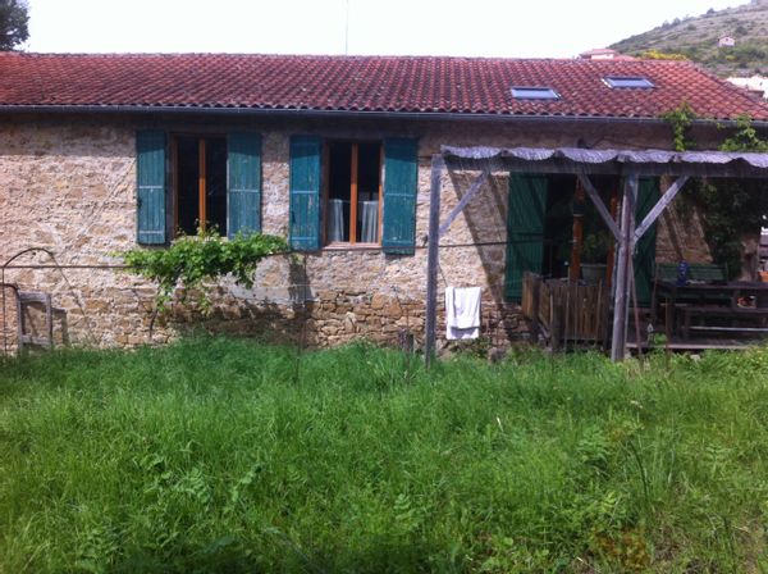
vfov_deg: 40.6
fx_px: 775
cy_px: 287
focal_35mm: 35
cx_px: 384
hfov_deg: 52.7
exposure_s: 1/887
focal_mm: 3.85
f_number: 2.8
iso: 80
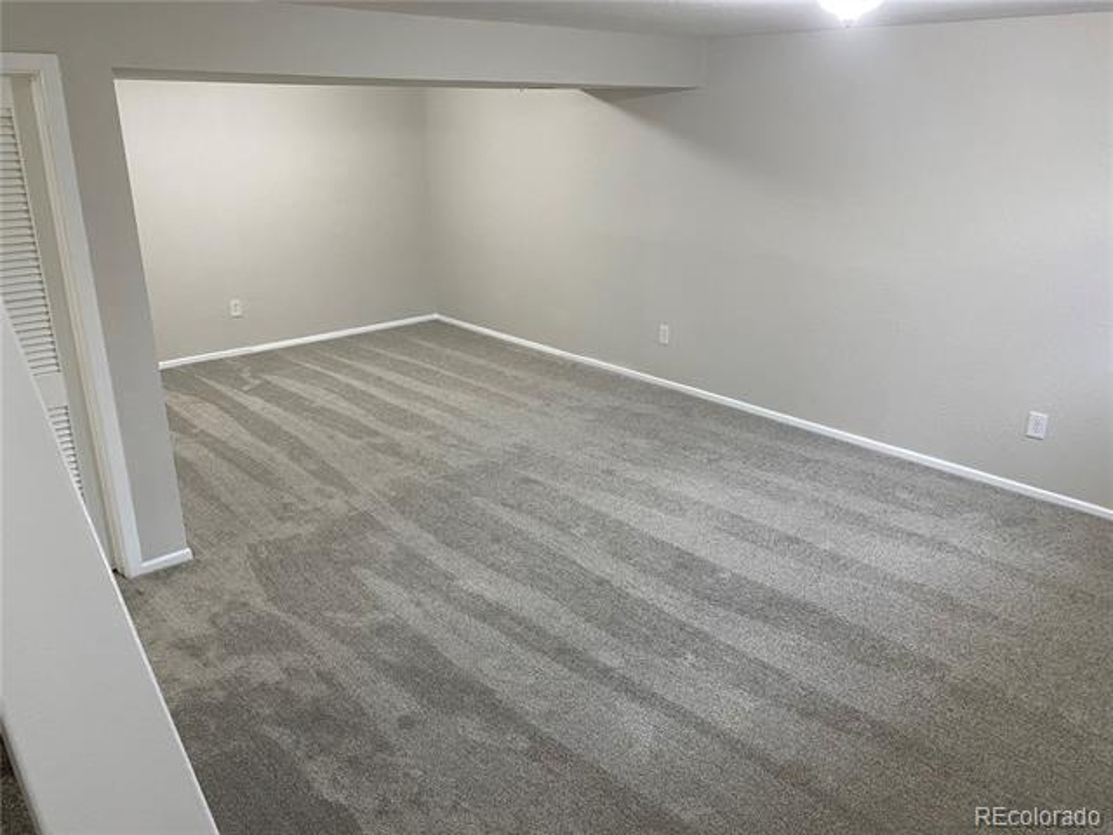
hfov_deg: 67.3
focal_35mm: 26
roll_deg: -0.6
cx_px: 556
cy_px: 418
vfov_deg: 53.1
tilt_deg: -18.0
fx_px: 836
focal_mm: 4.25
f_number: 1.8
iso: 160
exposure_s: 1/60
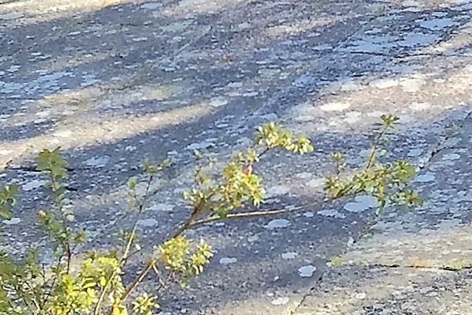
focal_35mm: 164
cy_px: -503
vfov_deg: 7.7
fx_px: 2150
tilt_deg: -2.5
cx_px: 885
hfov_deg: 11.5
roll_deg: +0.2
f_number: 2.2
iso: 32
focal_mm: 4.15
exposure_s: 1/159
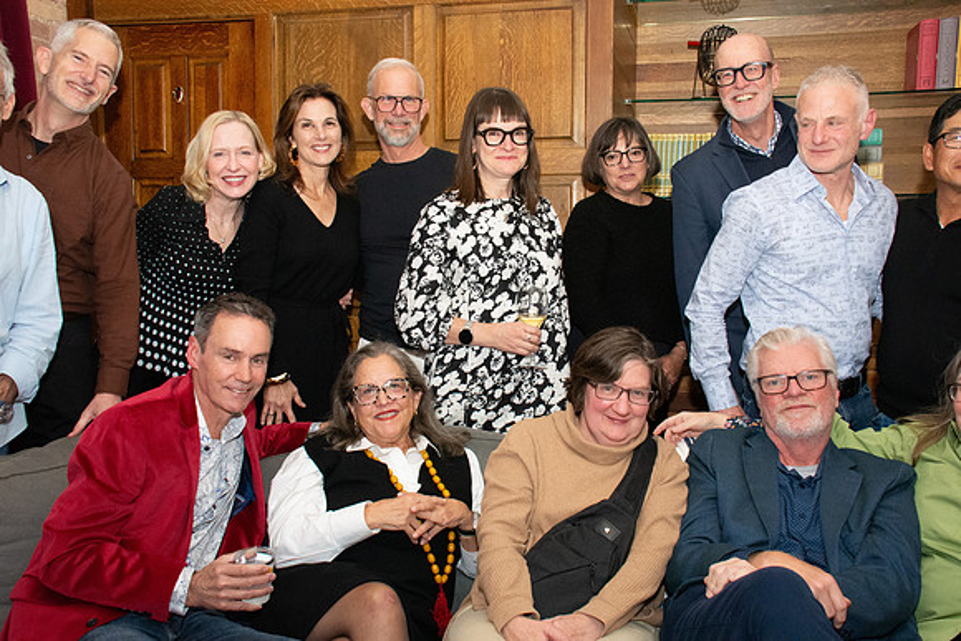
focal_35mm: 38
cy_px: 320
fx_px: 1001
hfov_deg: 51.3
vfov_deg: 35.5
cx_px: 480
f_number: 9
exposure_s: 1/200
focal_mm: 25
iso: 5000
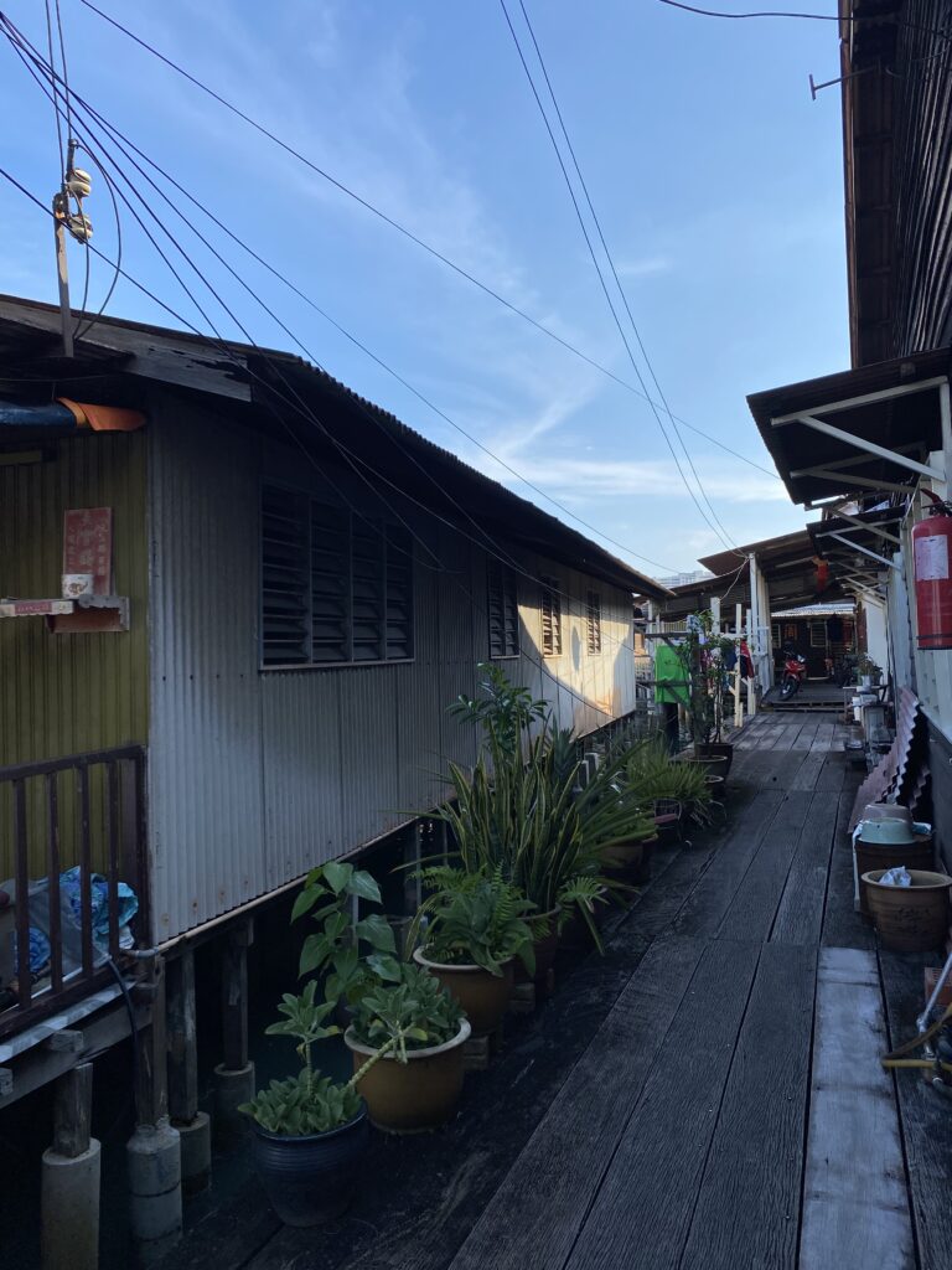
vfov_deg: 67.3
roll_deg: +1.9
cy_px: 635
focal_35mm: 26
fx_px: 953
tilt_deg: +2.7
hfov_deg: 53.1
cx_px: 476
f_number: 1.8
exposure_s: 1/1543
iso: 32
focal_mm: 4.25
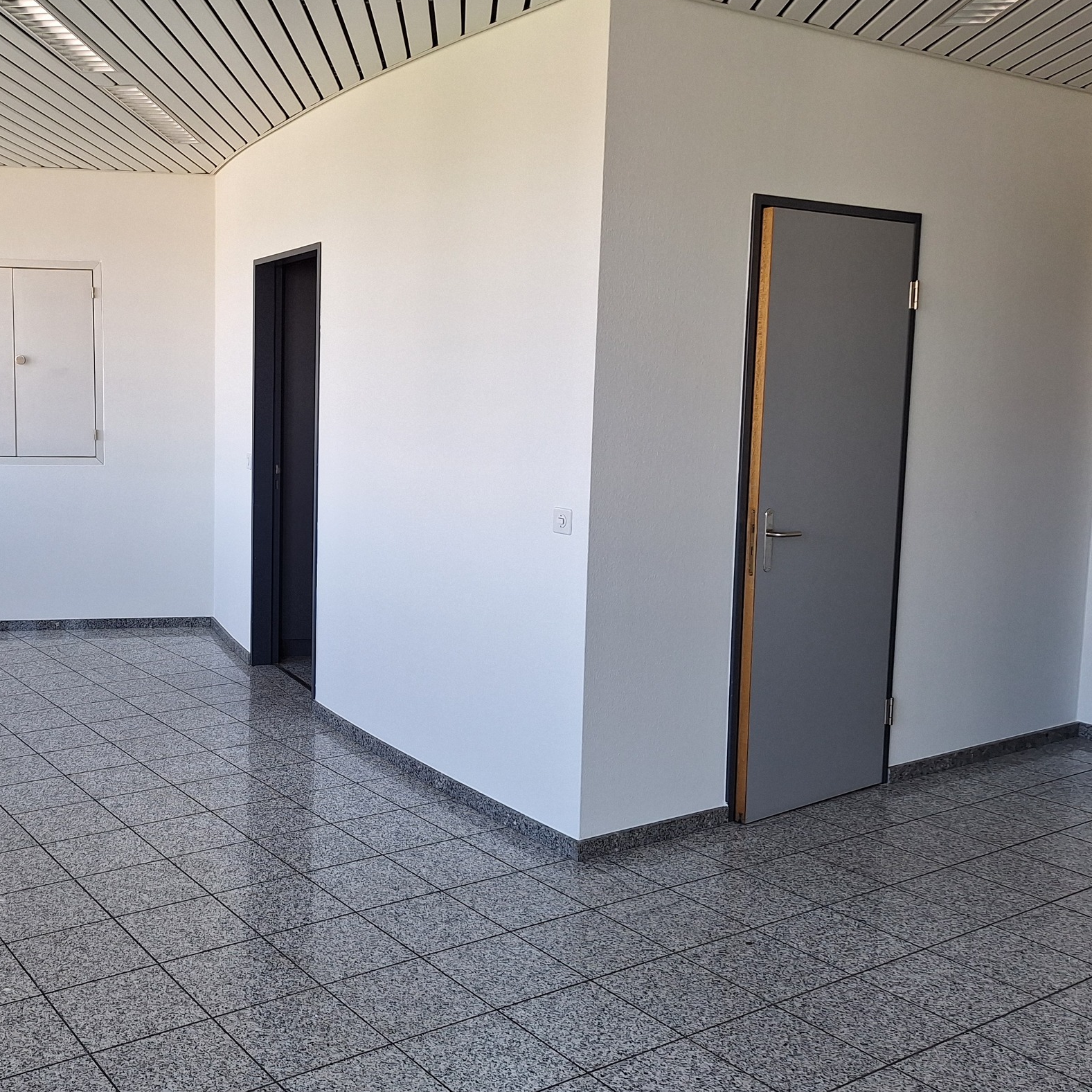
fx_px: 1178
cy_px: 506
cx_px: 294
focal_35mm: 33
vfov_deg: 49.7
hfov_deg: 48.1
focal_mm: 5.54
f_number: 1.8
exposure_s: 1/113
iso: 40
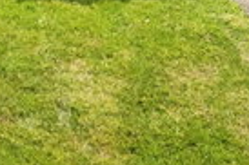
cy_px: -229
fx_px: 545
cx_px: -24
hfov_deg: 24.1
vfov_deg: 13.1
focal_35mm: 79
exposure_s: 1/25
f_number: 9
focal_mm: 9
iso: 250
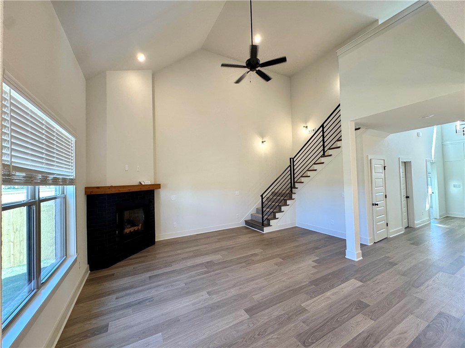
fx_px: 188
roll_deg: +1.4
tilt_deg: +1.4
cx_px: 232
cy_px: 174
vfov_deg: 85.7
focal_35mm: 14
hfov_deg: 102.1
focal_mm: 2.22
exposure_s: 1/120
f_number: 2.2
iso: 250
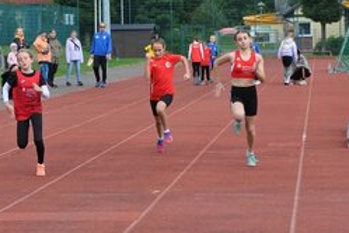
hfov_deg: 9.9
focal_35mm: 207
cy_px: 88
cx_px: 116
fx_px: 2007
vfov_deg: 6.6
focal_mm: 86
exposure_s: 1/200
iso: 200
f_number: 7.1
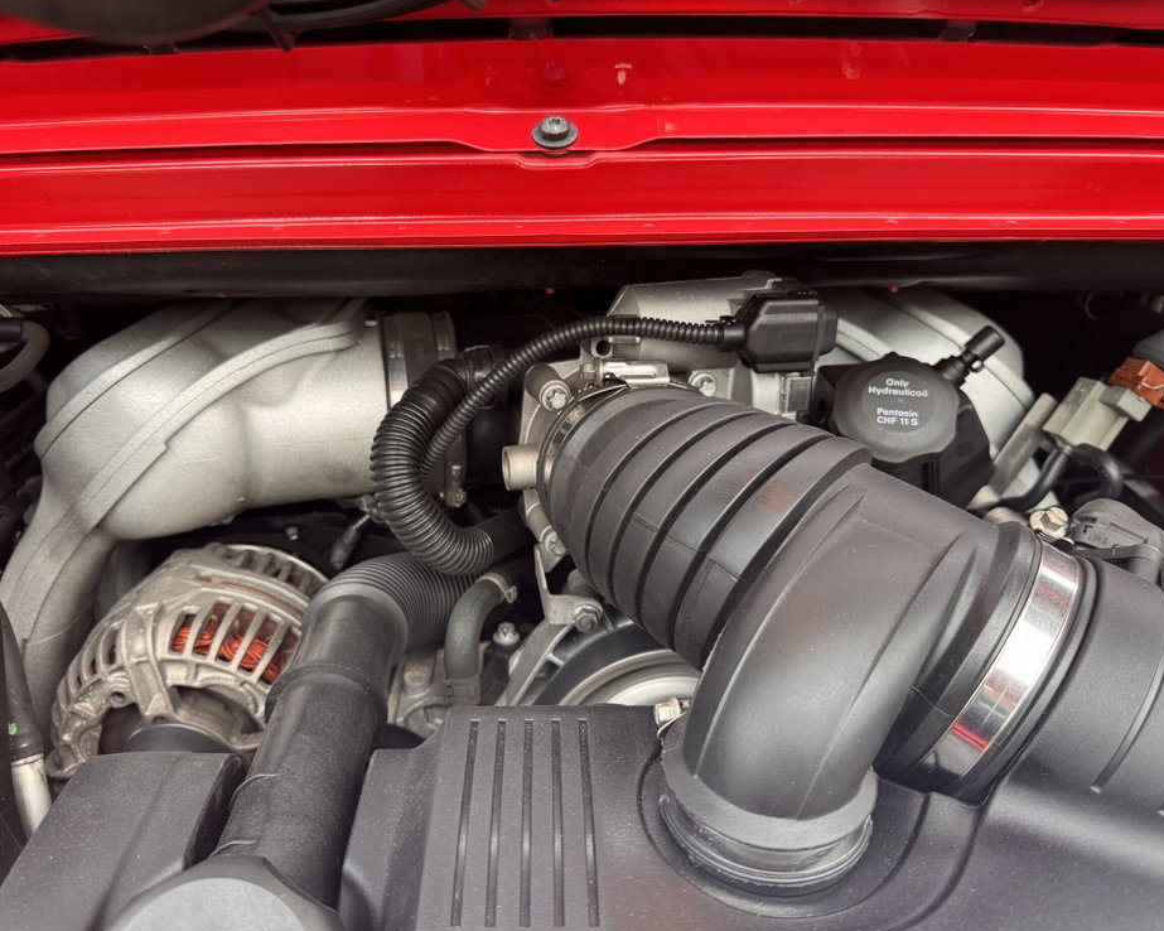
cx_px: 545
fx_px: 896
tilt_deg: -23.7
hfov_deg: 66.0
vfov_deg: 54.9
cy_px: 452
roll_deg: -1.4
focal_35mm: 26
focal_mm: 6.76
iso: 200
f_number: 1.78
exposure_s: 1/121
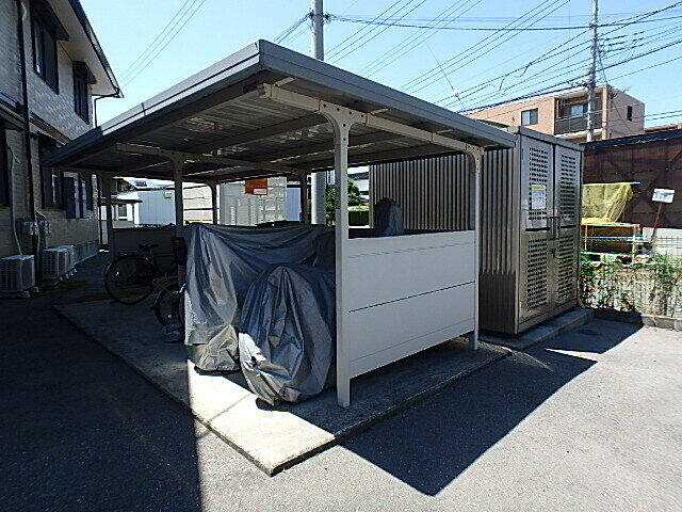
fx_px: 414
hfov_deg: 79.0
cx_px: 341
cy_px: 256
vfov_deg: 63.4
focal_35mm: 21
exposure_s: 1/640
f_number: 3.5
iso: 125
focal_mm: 3.7
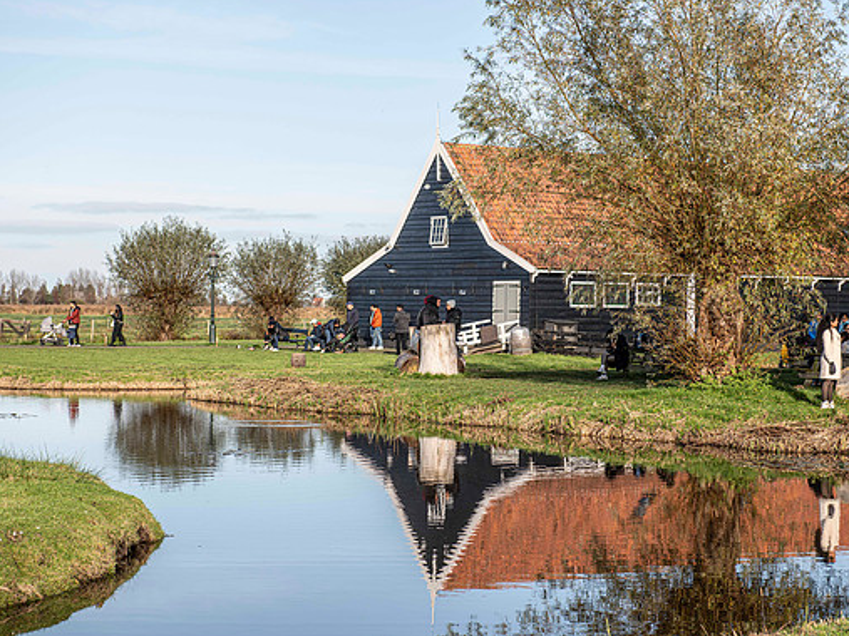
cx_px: 434
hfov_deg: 24.1
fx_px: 1986
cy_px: 328
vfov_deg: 18.2
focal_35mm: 81
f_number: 5.6
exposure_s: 1/250
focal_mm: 70
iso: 64
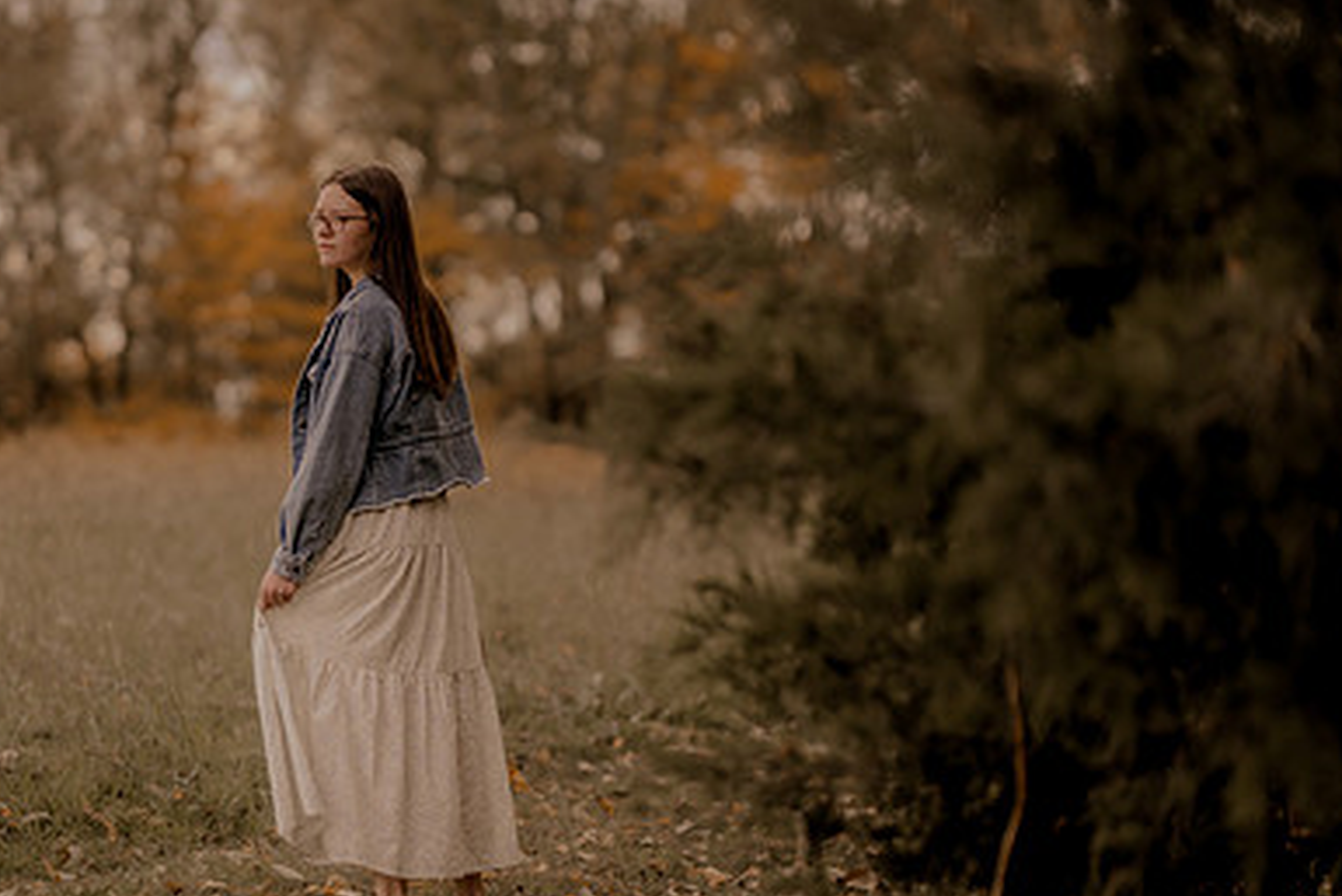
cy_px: 580
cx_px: 342
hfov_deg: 15.9
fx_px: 4773
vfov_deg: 10.7
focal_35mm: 128
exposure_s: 1/2000
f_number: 1.4
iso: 200
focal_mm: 85
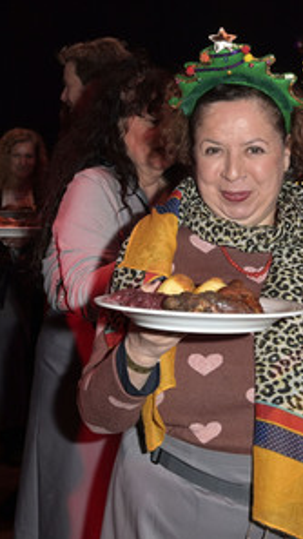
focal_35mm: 54
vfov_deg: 38.5
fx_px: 772
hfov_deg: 21.9
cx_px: 249
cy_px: 270
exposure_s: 1/160
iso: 2500
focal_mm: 34
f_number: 5.6
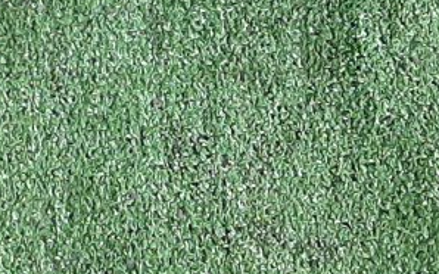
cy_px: -206
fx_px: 1591
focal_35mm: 133
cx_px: -278
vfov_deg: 9.4
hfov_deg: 14.3
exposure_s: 1/50
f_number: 1.7
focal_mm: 3.93
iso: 63
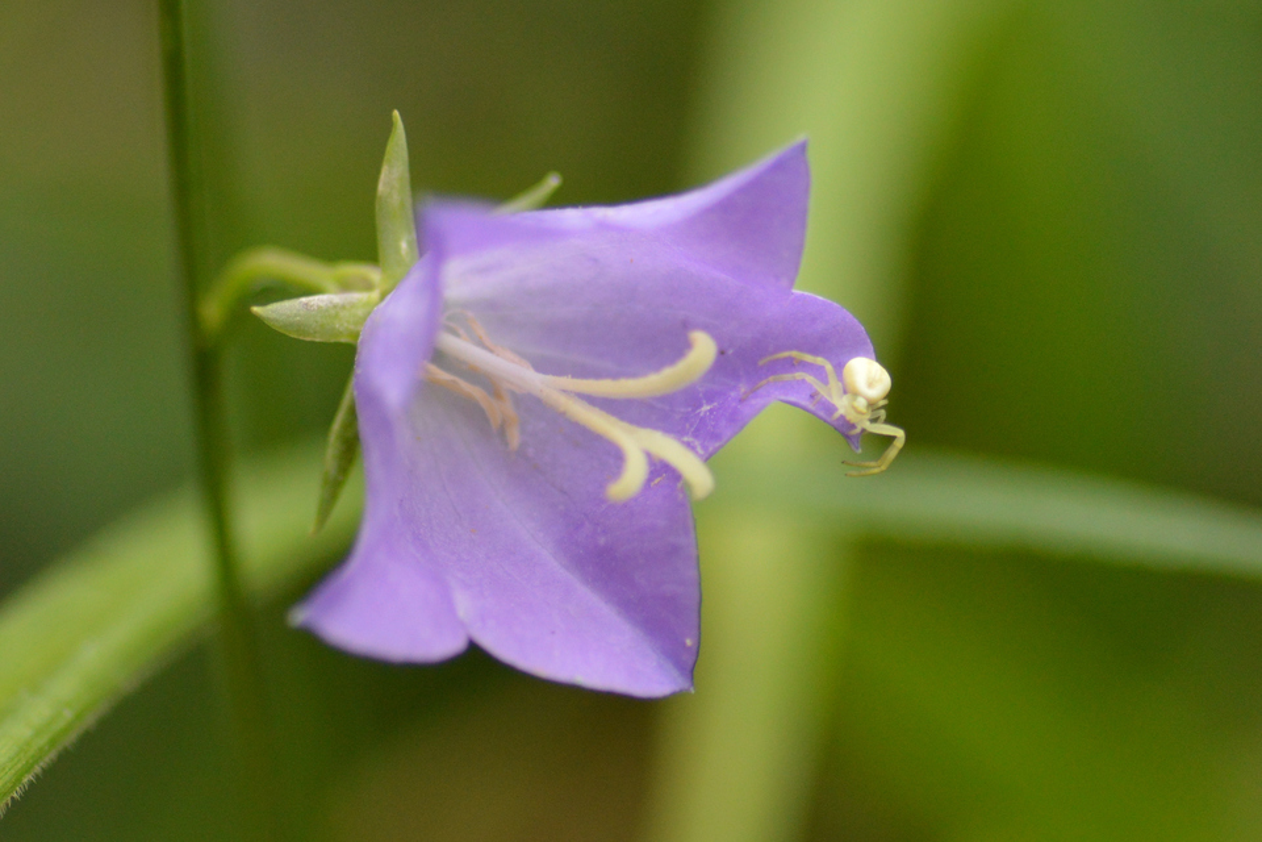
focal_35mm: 150
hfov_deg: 13.7
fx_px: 5258
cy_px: 421
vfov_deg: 9.1
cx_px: 631
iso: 800
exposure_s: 1/1000
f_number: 3.5
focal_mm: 100
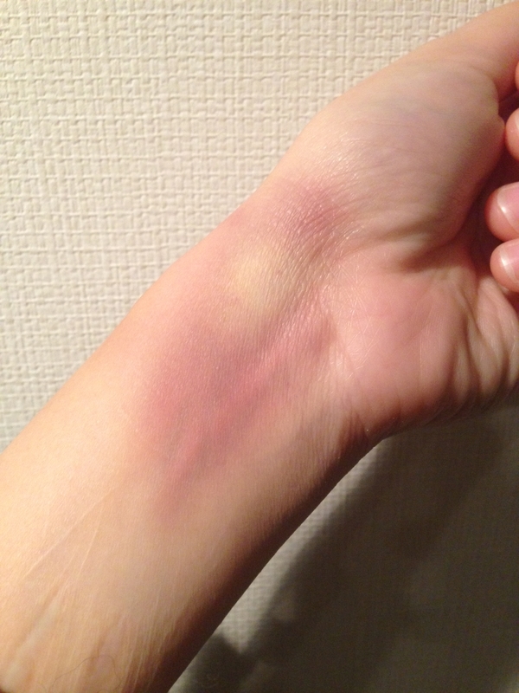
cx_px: 260
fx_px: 660
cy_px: 346
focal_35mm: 33
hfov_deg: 42.9
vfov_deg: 55.4
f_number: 2.4
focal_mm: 4.12
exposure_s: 1/20
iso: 200
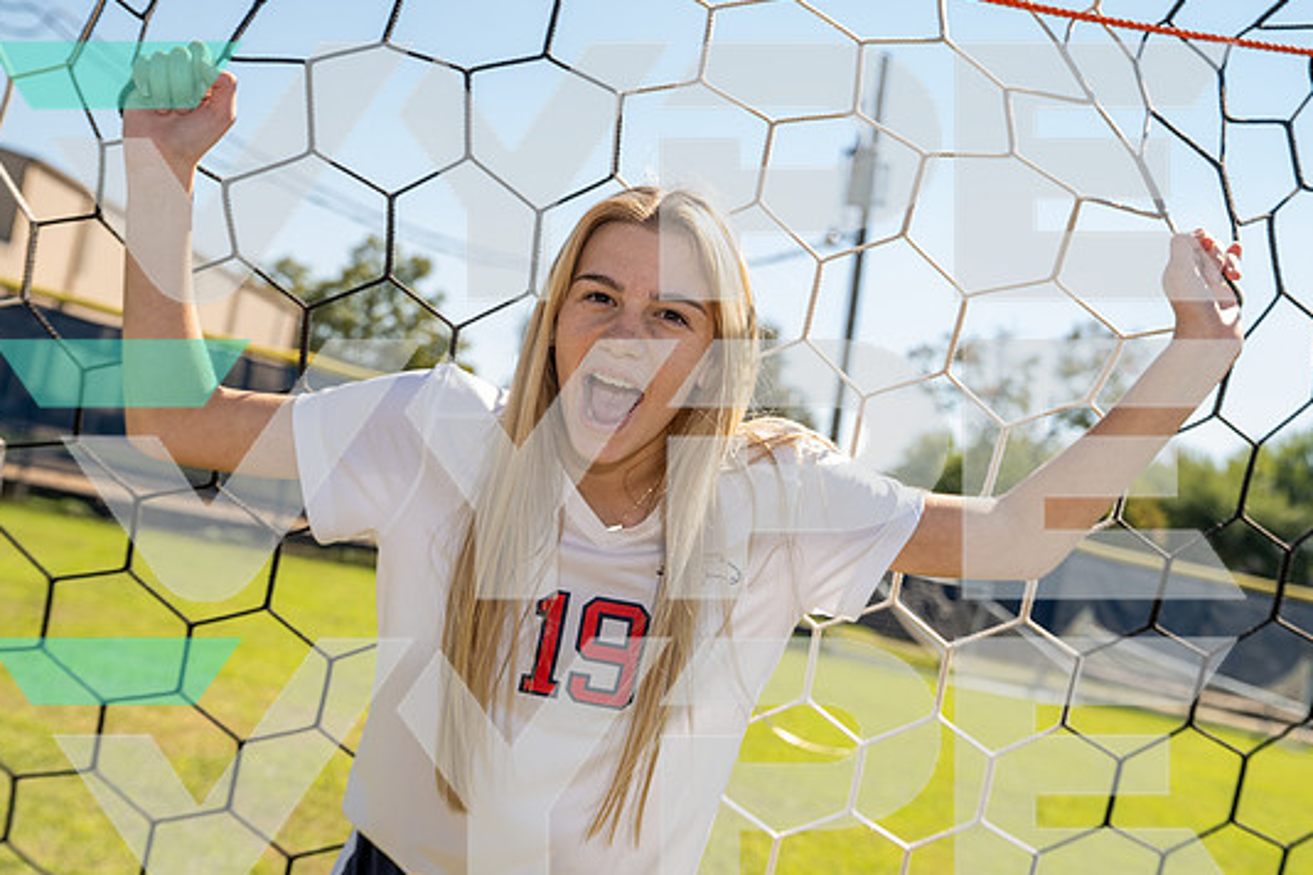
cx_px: 620
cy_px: 471
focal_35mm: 50
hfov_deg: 39.6
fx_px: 1823
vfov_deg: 27.0
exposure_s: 1/250
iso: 100
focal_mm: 46
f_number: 4.5
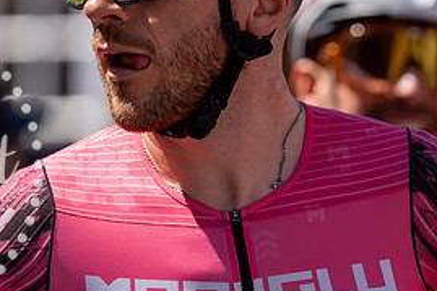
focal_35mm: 432
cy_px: 84
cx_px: 143
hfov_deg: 4.8
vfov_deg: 3.2
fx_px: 5241
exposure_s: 1/1000
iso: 160
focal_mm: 200
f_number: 4
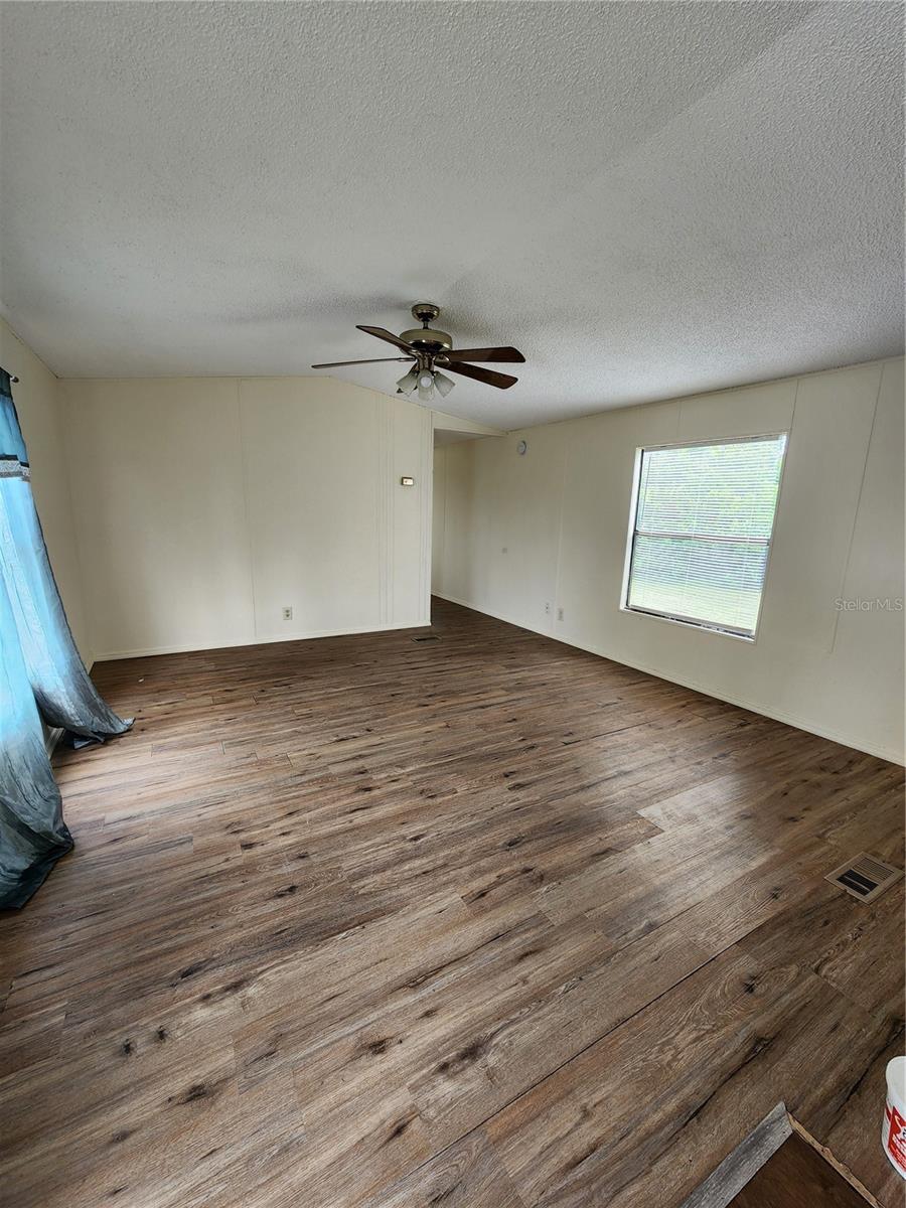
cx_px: 453
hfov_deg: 89.9
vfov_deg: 106.2
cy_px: 604
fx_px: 454
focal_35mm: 13
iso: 64
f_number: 2.2
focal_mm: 2.2
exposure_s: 1/50
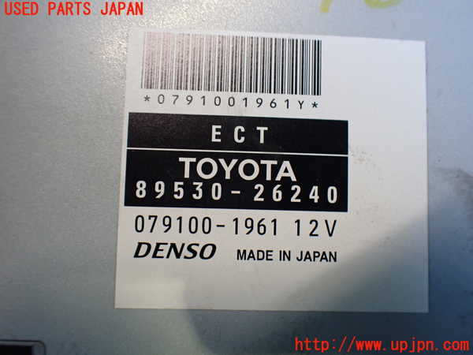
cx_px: 236
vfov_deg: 46.8
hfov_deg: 60.0
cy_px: 178
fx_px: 410
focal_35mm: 30
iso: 500
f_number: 2.3
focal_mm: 5.4
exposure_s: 1/125
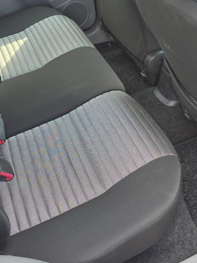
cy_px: 62
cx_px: 118
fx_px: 349
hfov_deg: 31.4
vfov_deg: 40.0
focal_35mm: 46
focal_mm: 6.3
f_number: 1.7
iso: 64
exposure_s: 1/180
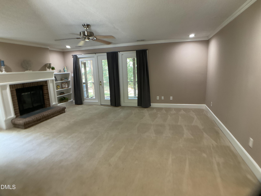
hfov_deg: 61.7
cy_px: 98
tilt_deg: -9.5
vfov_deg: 48.2
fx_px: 219
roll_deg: +1.5
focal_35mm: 29
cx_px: 130
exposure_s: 1/60
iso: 125
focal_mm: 3
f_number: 1.8
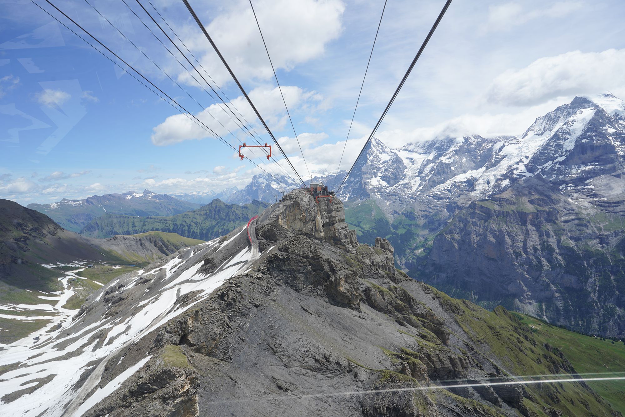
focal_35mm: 24
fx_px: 417
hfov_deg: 73.7
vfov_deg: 53.1
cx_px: 312
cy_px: 208
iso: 100
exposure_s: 1/100
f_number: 11
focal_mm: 24
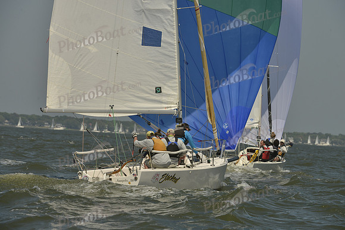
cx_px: 172
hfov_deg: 7.4
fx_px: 2684
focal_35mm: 280
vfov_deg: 4.9
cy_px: 115
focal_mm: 280
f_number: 13
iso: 280
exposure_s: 1/1250
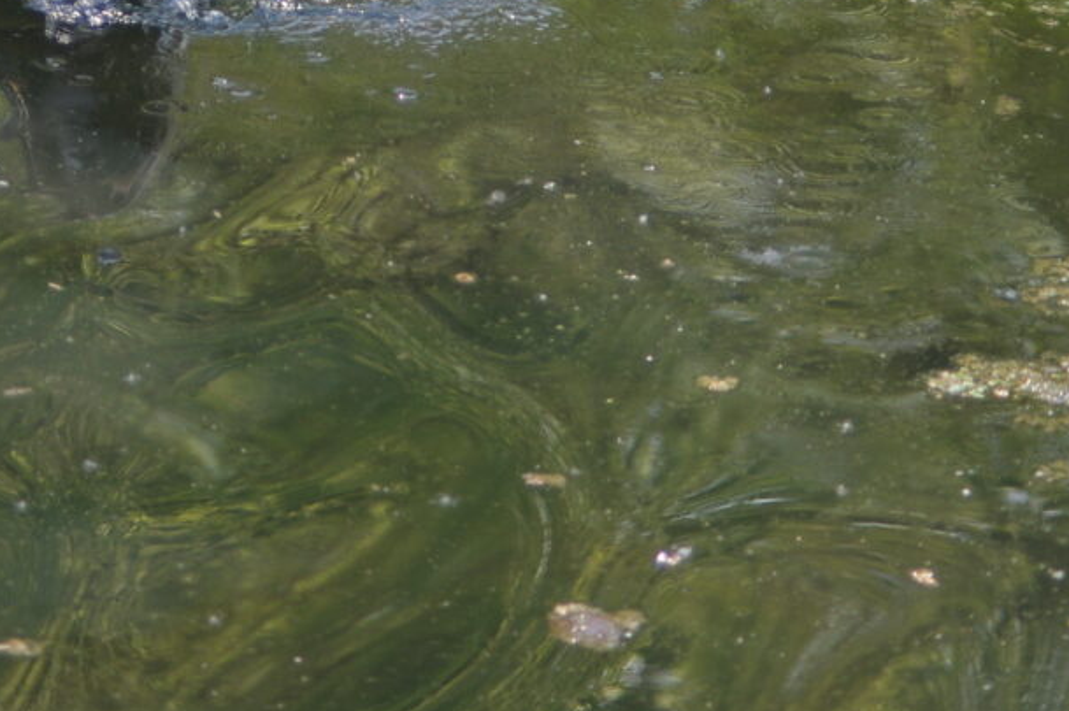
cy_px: -104
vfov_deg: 4.4
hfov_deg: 6.6
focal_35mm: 312
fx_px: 9257
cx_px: 151
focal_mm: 77.5
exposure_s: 1/125
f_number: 4
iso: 200
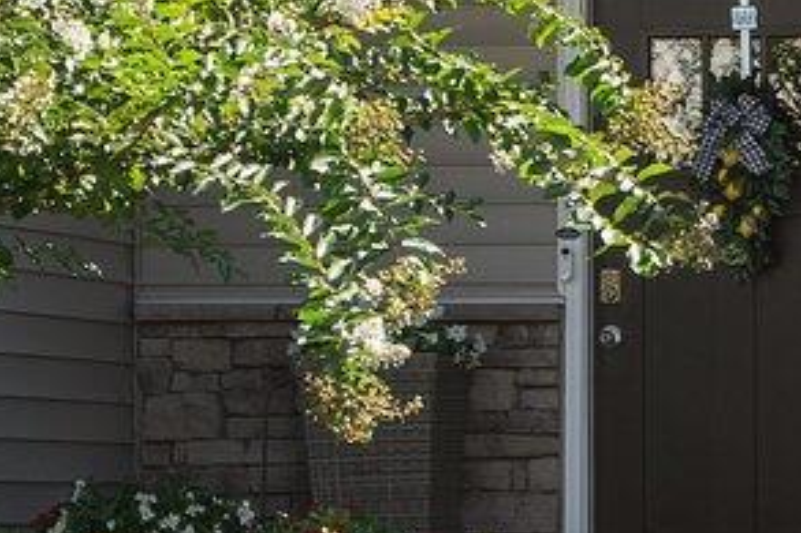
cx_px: 2214
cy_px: -171
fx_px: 5448
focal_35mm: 245
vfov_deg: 5.6
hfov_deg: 7.6
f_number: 4.5
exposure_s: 1/90
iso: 100
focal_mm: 35
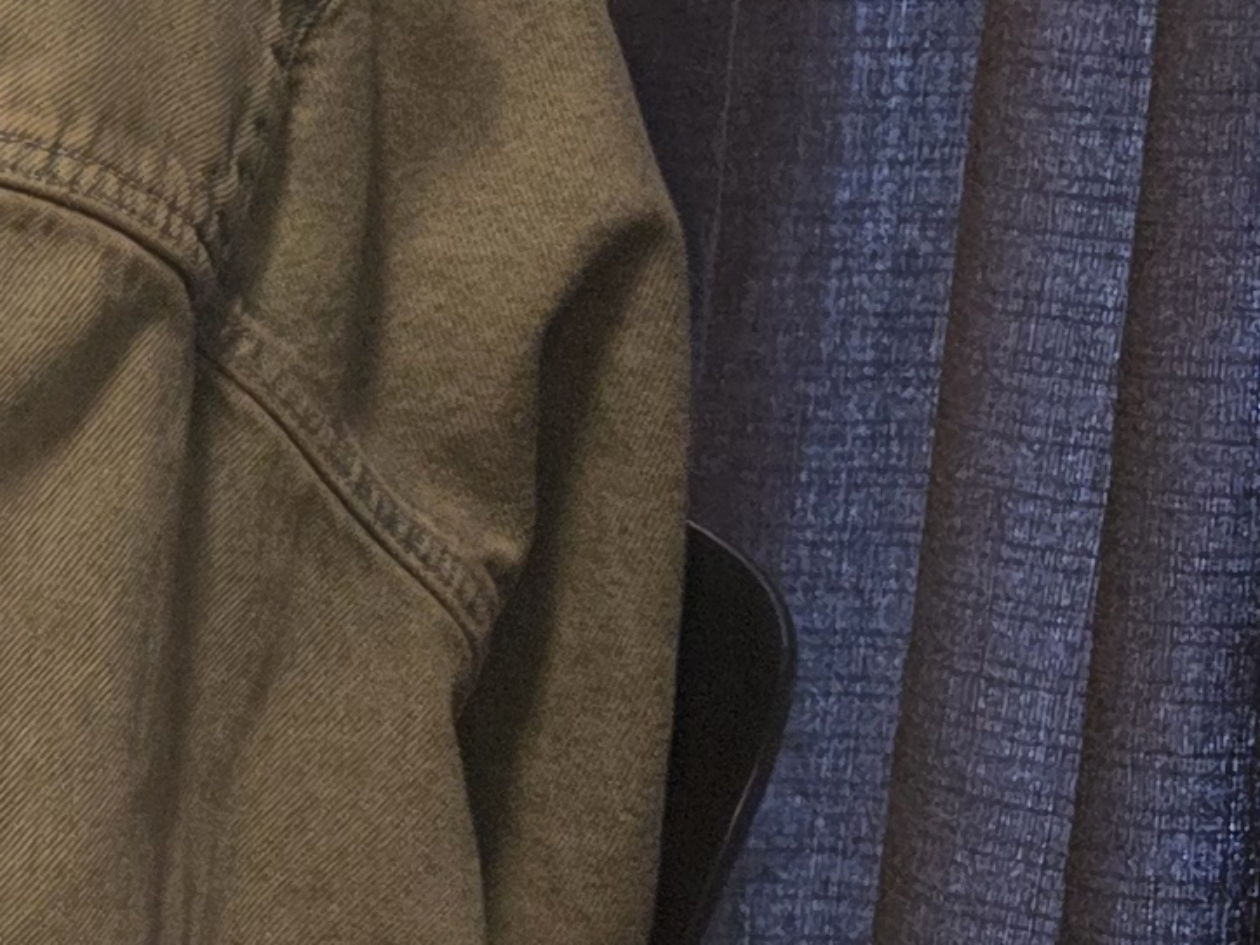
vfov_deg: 11.7
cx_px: -1744
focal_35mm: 127
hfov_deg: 12.3
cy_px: 531
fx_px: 4623
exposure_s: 1/100
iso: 320
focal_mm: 6.3
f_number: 1.7
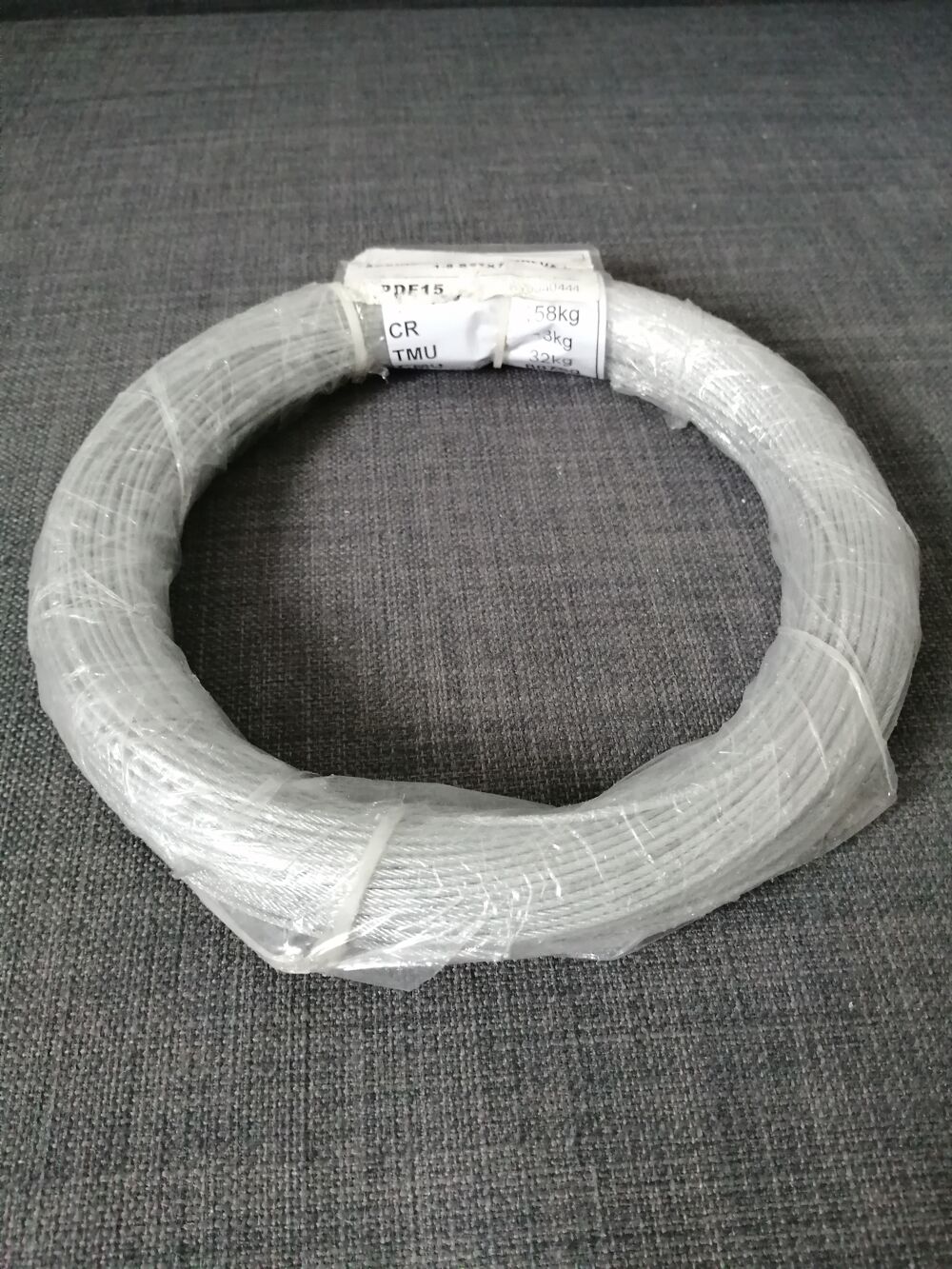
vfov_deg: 67.3
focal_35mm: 26
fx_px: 953
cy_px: 634
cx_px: 476
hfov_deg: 53.1
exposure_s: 1/33.3
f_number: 1.8
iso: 400
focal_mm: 3.64
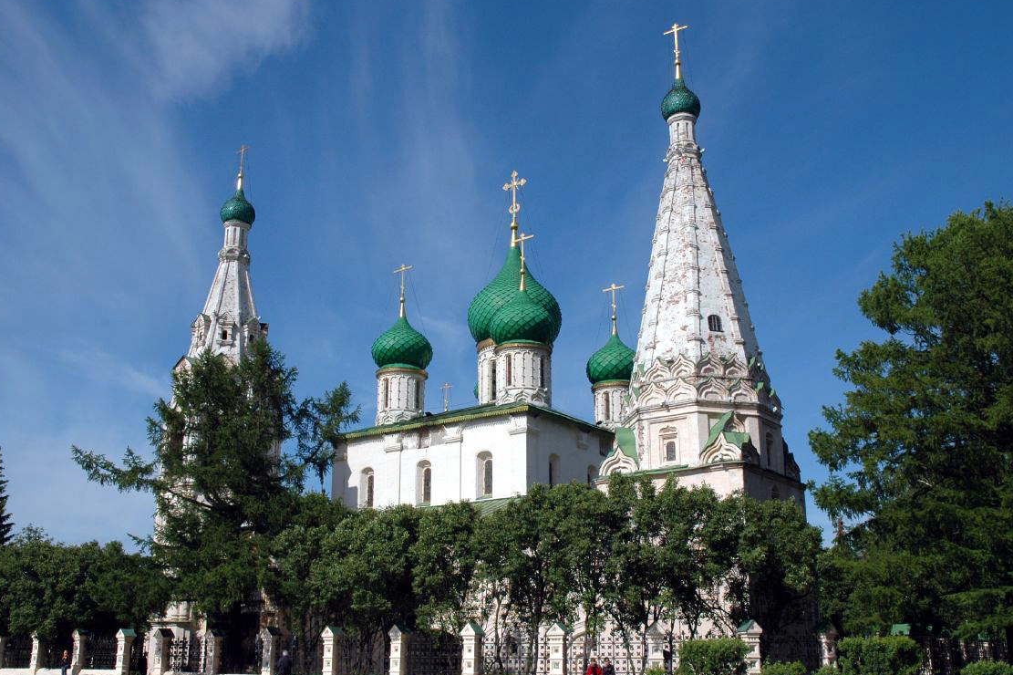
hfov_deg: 50.7
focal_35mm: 38
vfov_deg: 35.0
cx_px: 503
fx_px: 1069
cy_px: 361
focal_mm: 22
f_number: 10
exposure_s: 1/400
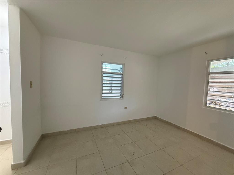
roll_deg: -1.9
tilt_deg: -2.4
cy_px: 88
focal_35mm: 14
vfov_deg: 85.7
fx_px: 95
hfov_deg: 102.1
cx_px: 117
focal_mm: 2.22
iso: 640
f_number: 2.2
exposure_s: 1/120
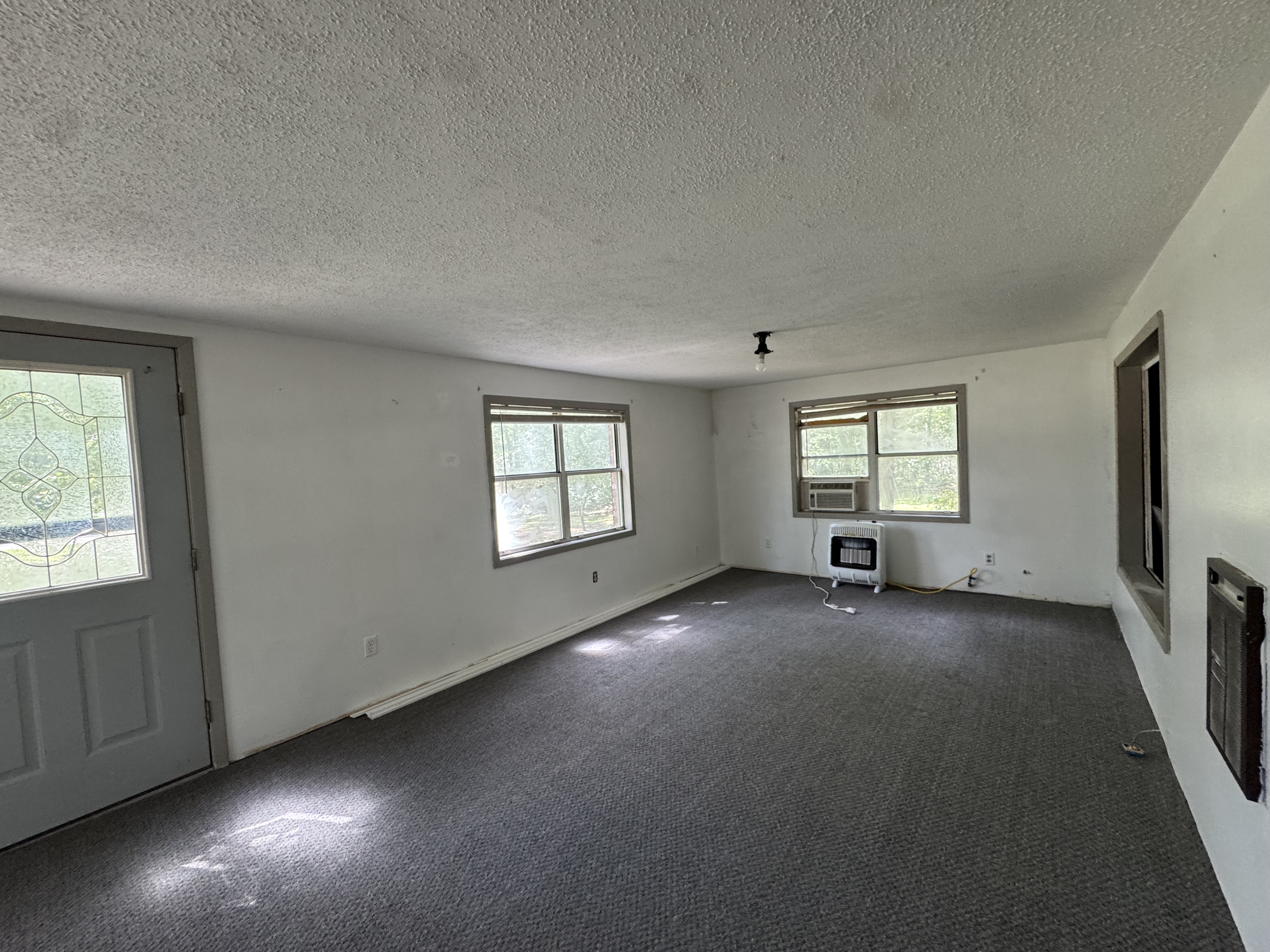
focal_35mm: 14
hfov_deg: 102.1
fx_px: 514
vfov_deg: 85.7
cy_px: 476
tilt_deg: +0.9
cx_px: 635
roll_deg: +5.4
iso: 250
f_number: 2.2
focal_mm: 2.22
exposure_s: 1/99
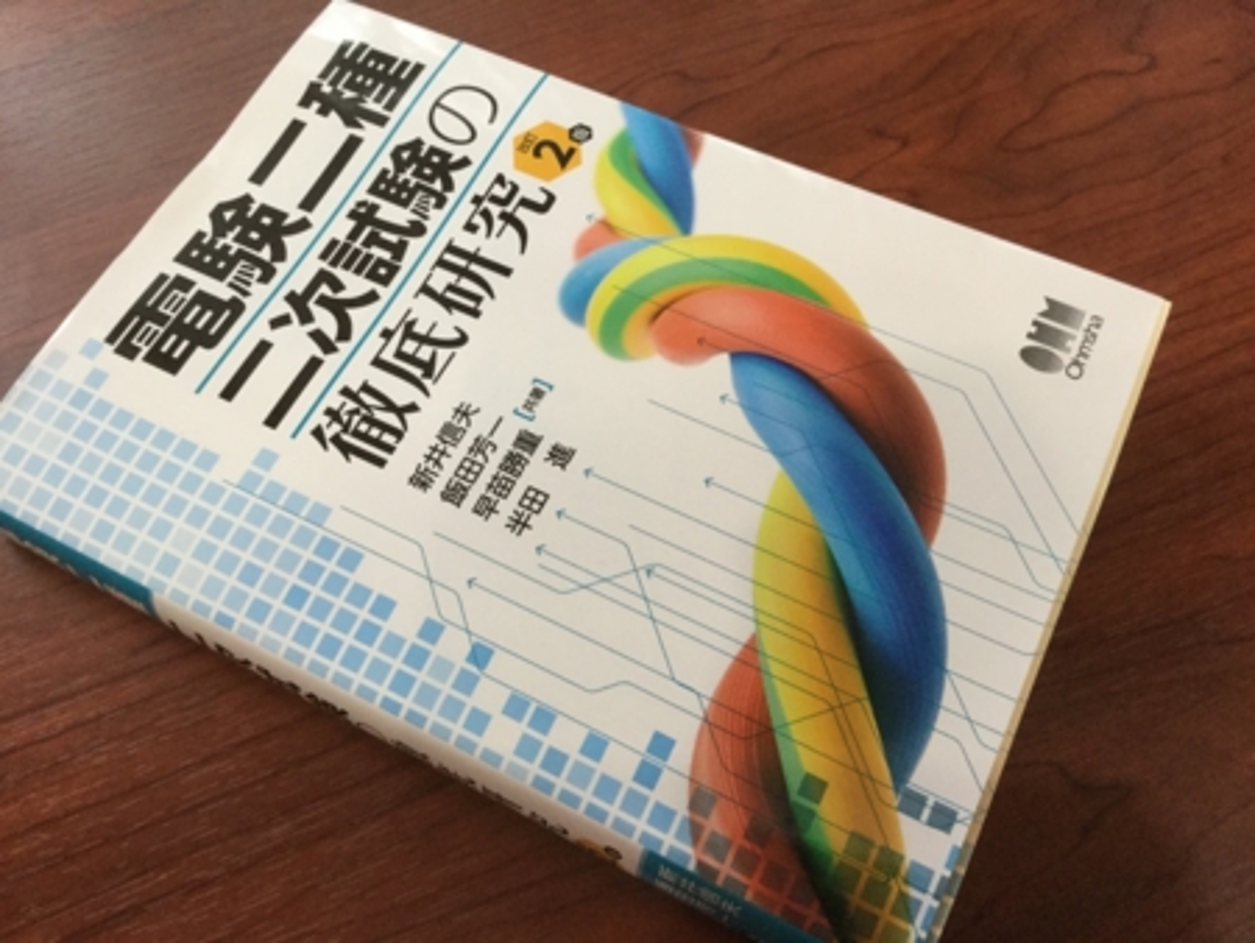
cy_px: 472
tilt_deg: -64.4
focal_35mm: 31
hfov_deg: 58.3
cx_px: 628
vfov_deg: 45.5
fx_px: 1125
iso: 100
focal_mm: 3.3
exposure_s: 1/30
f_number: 2.4
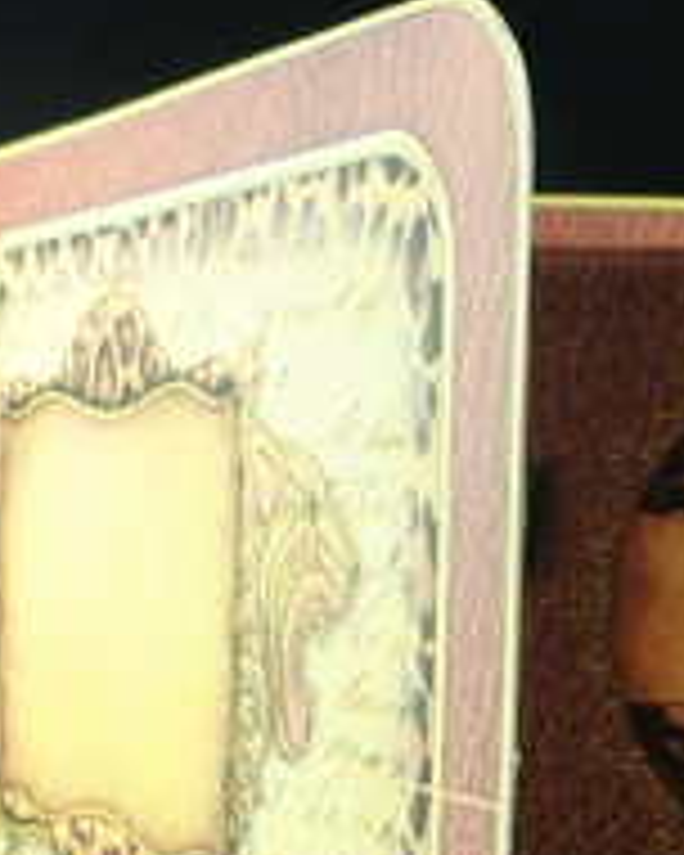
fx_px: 1695
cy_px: 927
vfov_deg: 26.2
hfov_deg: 22.5
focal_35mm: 67
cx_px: 544
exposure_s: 1/30
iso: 125
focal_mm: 5.2
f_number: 3.3
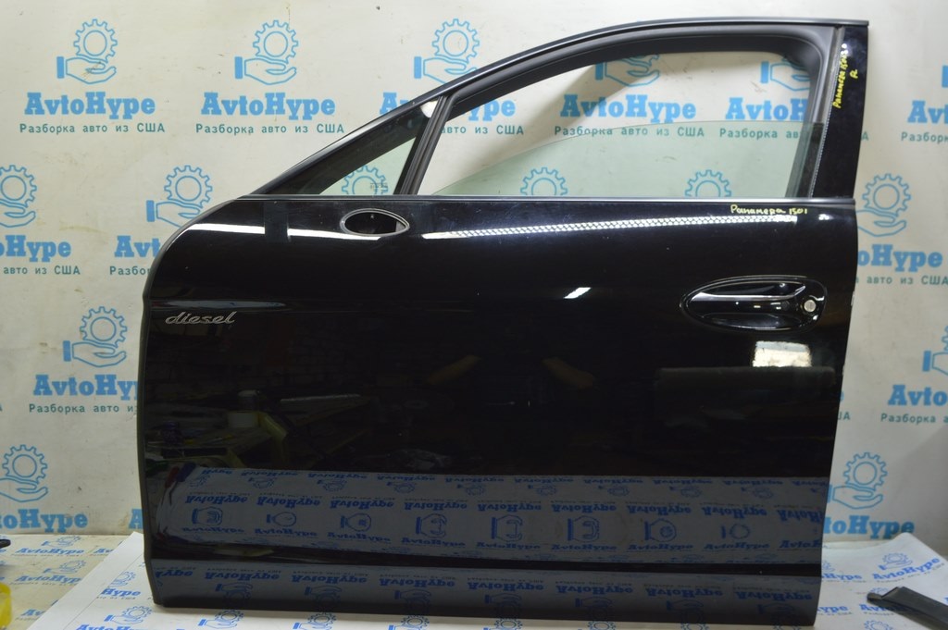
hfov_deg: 59.5
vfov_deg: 41.6
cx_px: 474
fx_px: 829
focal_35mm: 32
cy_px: 315
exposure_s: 1/20
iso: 400
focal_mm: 21
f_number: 5.6
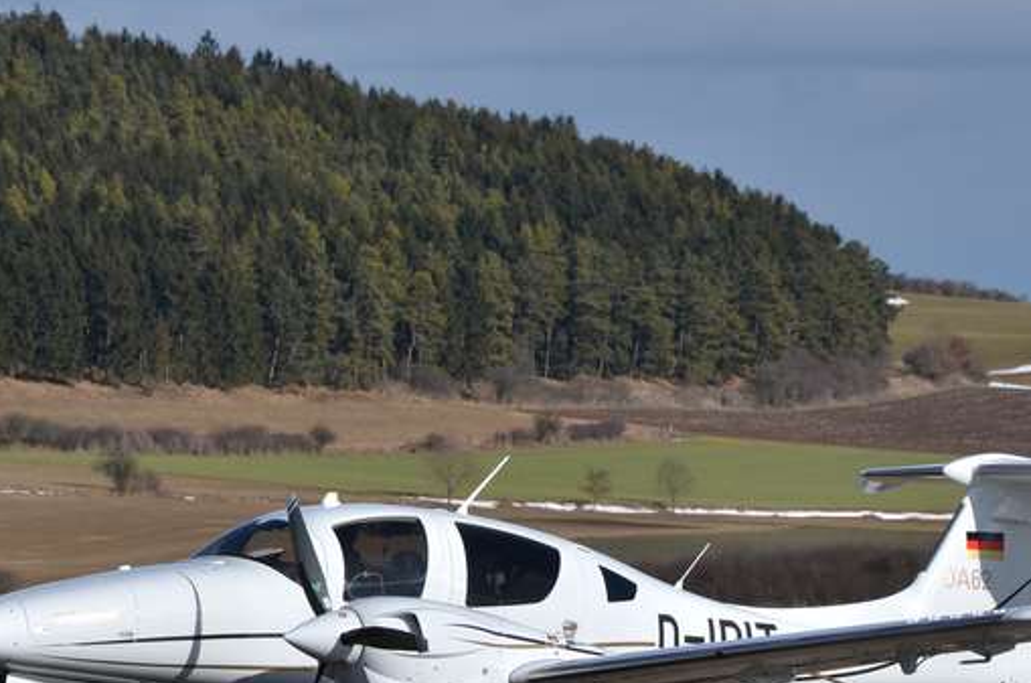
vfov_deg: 4.3
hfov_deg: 6.5
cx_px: 415
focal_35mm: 317
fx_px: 9059
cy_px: 470
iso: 100
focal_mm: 105
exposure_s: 1/800
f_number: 8
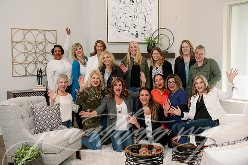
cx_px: 124
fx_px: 303
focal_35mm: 44
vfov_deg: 30.5
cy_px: 82
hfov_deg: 44.5
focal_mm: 44
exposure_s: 1/160
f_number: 4
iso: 500
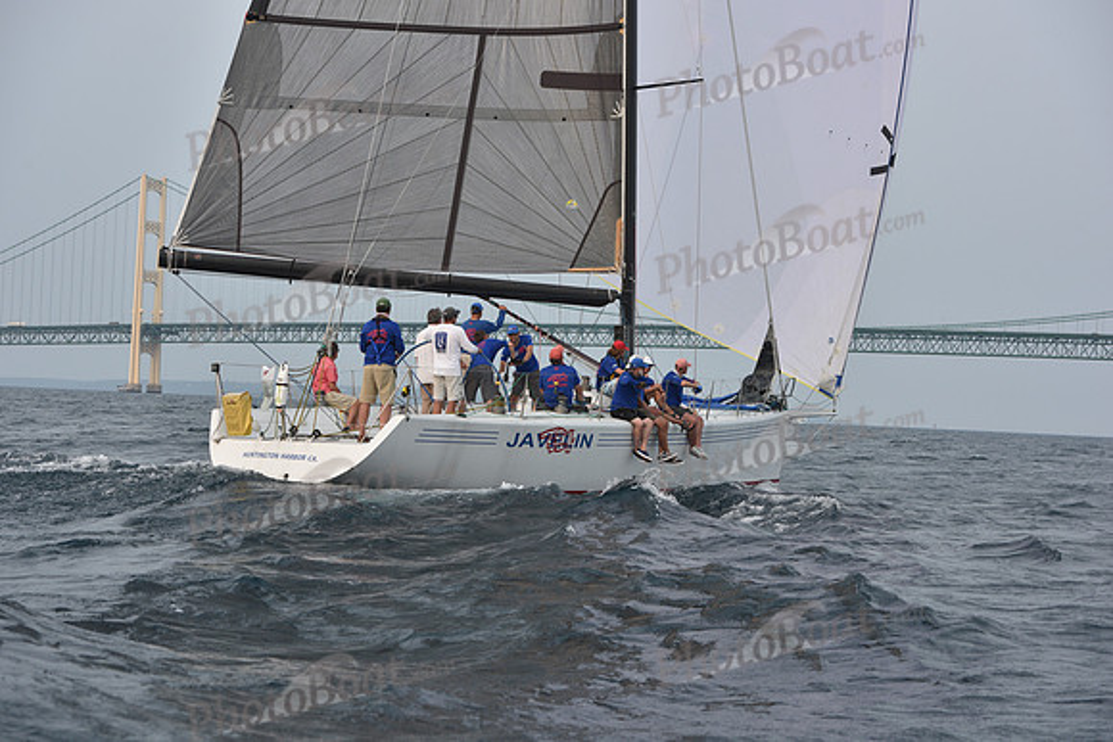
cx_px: 556
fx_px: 2165
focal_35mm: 70
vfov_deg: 19.5
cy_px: 371
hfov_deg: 28.8
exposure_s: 1/1000
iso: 250
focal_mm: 70
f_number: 6.3
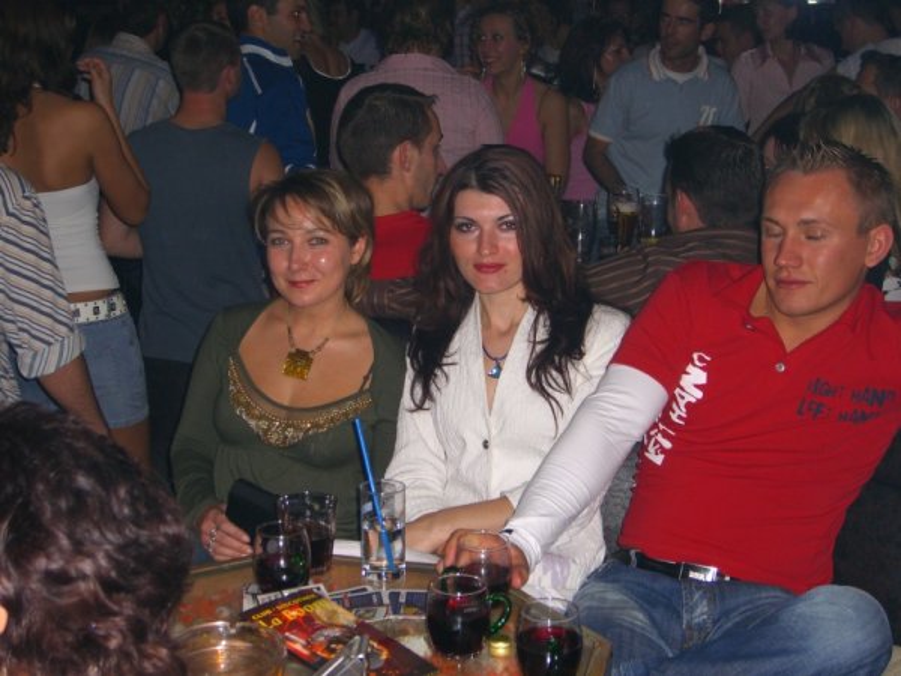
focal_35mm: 57
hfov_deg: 33.8
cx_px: 450
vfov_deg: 25.7
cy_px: 338
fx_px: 1484
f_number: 3.6
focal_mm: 11.8
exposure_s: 1/60
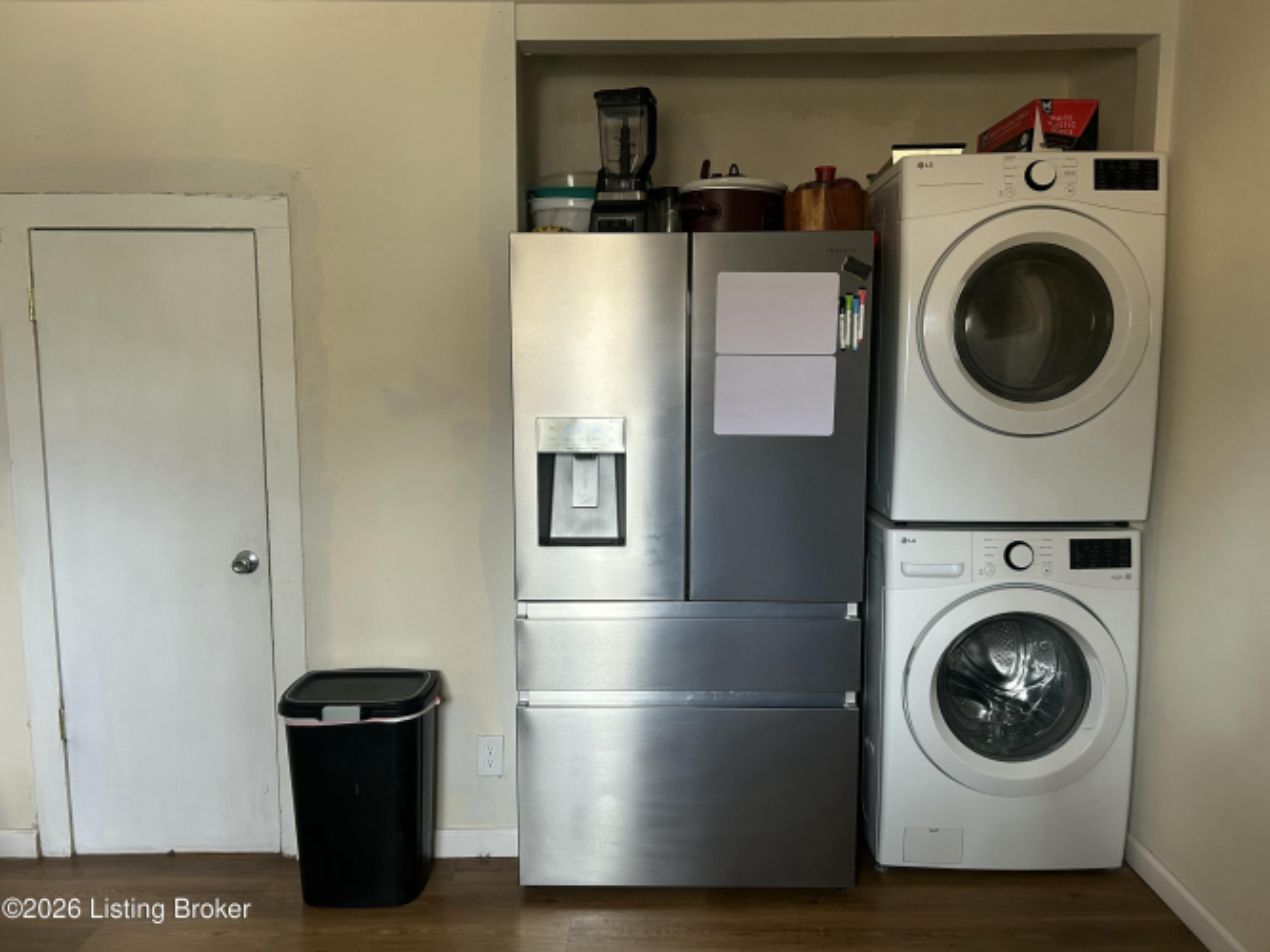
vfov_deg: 53.0
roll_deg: -0.3
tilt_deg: -7.2
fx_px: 954
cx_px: 635
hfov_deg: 67.3
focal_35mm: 26
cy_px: 476
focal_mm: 5.7
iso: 125
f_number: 1.5
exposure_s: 1/60
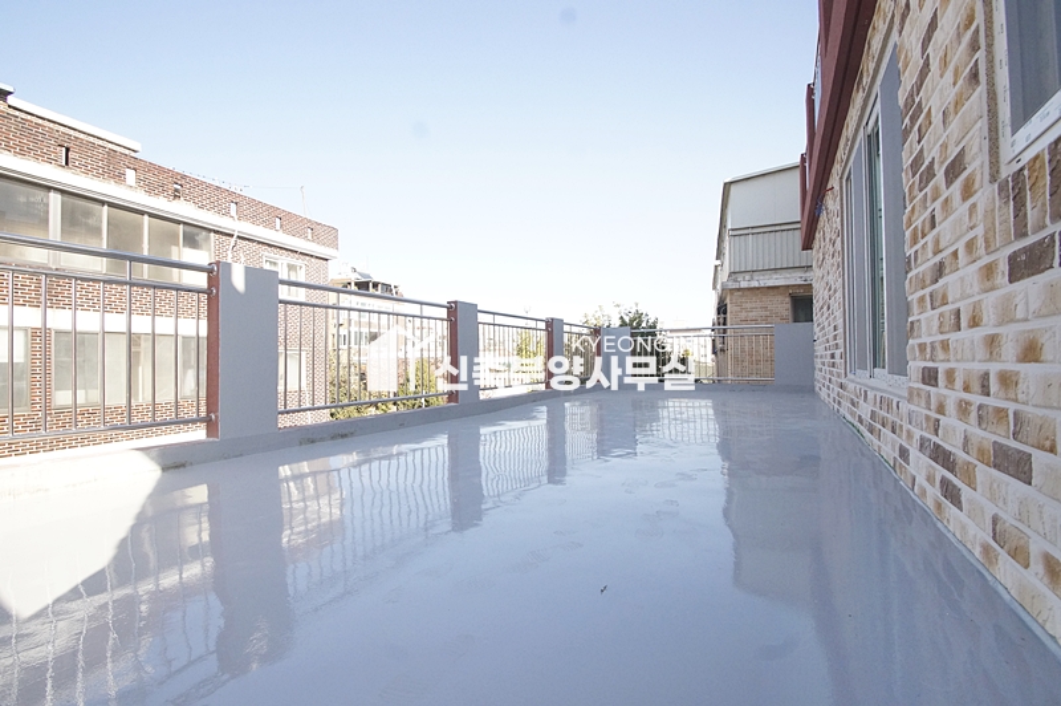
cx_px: 530
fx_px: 442
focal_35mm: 15
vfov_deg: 77.2
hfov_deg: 100.4
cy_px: 353
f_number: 9
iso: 1600
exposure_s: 1/800
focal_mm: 10
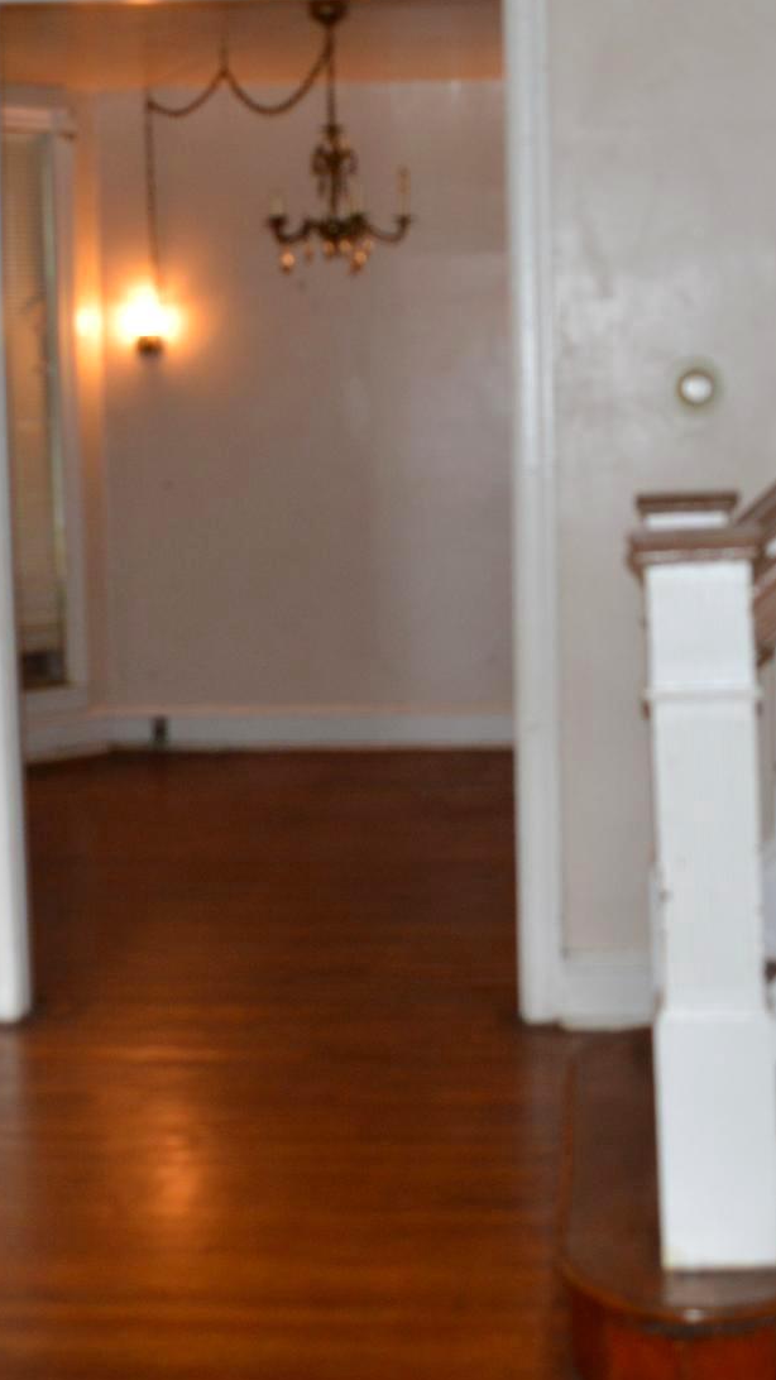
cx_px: 512
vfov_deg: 39.0
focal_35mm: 53
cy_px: 549
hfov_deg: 22.5
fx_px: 1939
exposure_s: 1/60
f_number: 3.5
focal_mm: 18
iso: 500
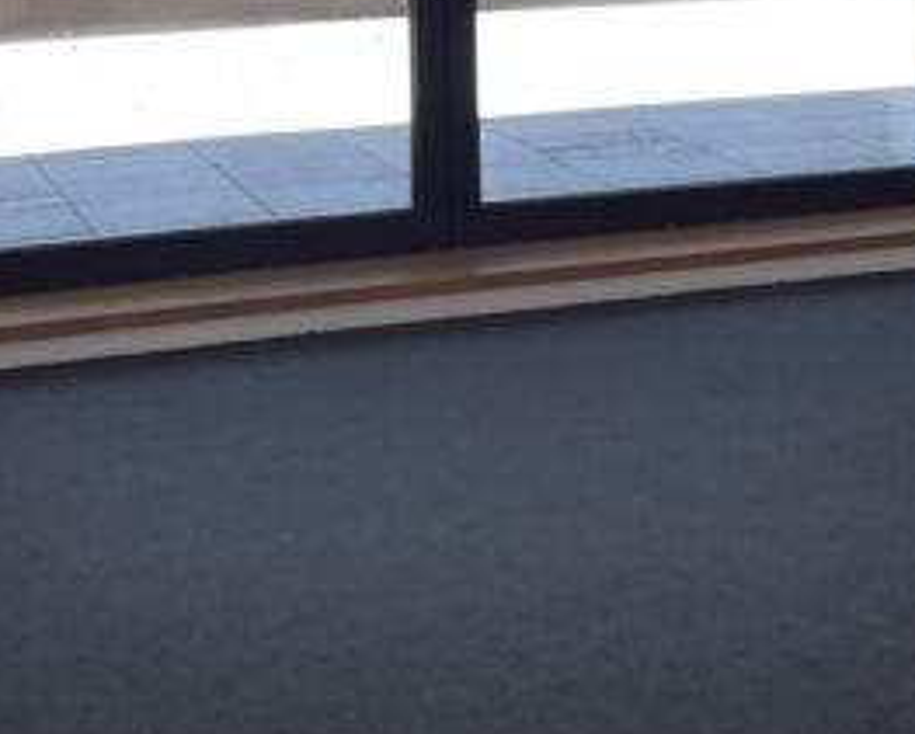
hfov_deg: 25.6
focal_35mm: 74
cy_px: -223
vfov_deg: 19.2
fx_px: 2006
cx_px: 355
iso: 40
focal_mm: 4.2
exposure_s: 1/121
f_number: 1.6
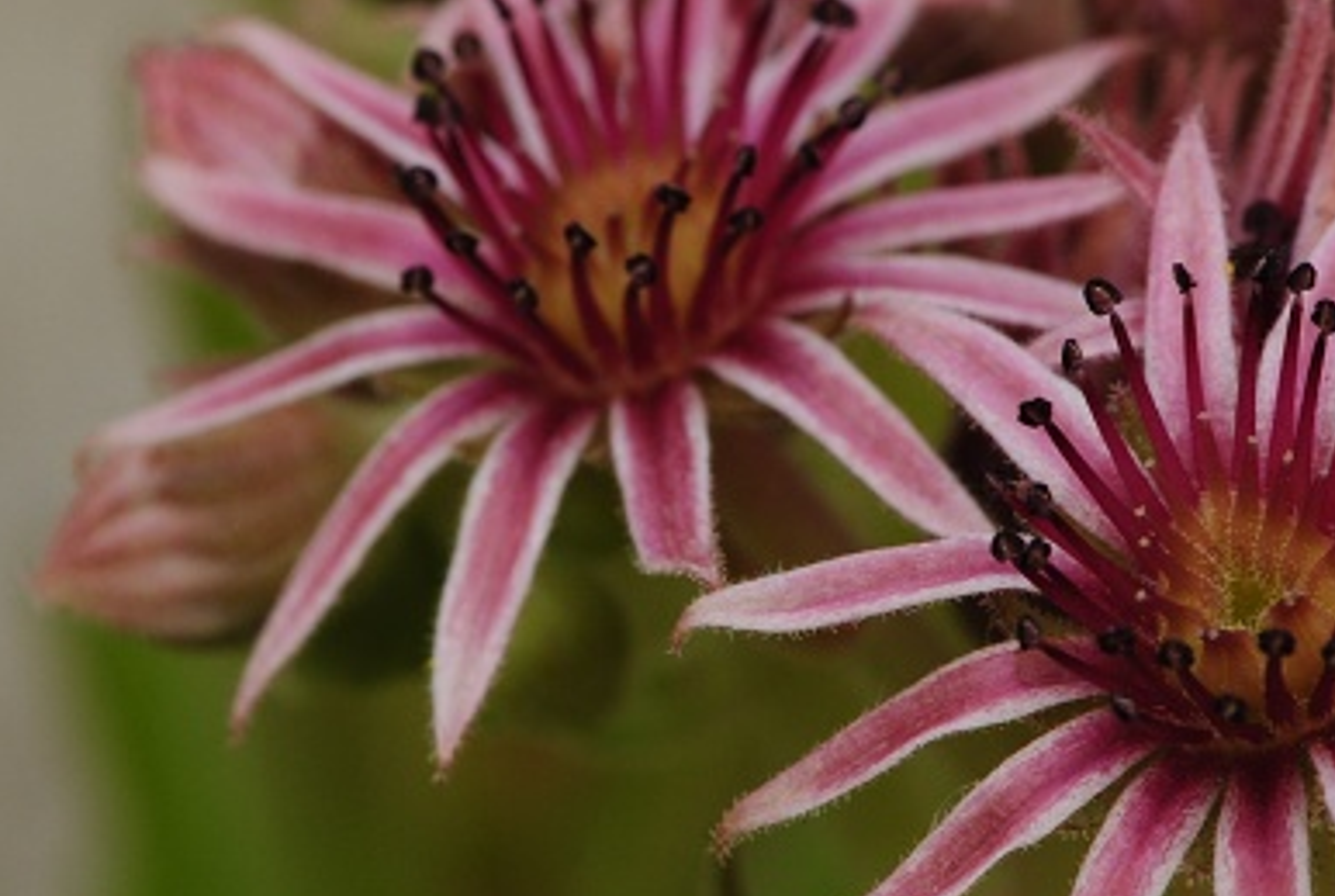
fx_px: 9810
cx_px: 515
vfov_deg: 5.2
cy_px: 367
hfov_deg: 7.8
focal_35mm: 264
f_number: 13
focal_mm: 85
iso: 200
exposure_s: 1/60
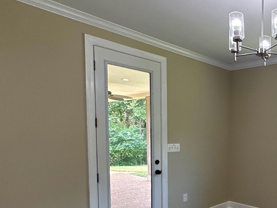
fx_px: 240
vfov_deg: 45.7
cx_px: 266
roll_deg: -0.7
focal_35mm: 30
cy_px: 146
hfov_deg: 50.6
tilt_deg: -5.3
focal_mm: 2.22
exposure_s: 1/120
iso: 125
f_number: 2.2
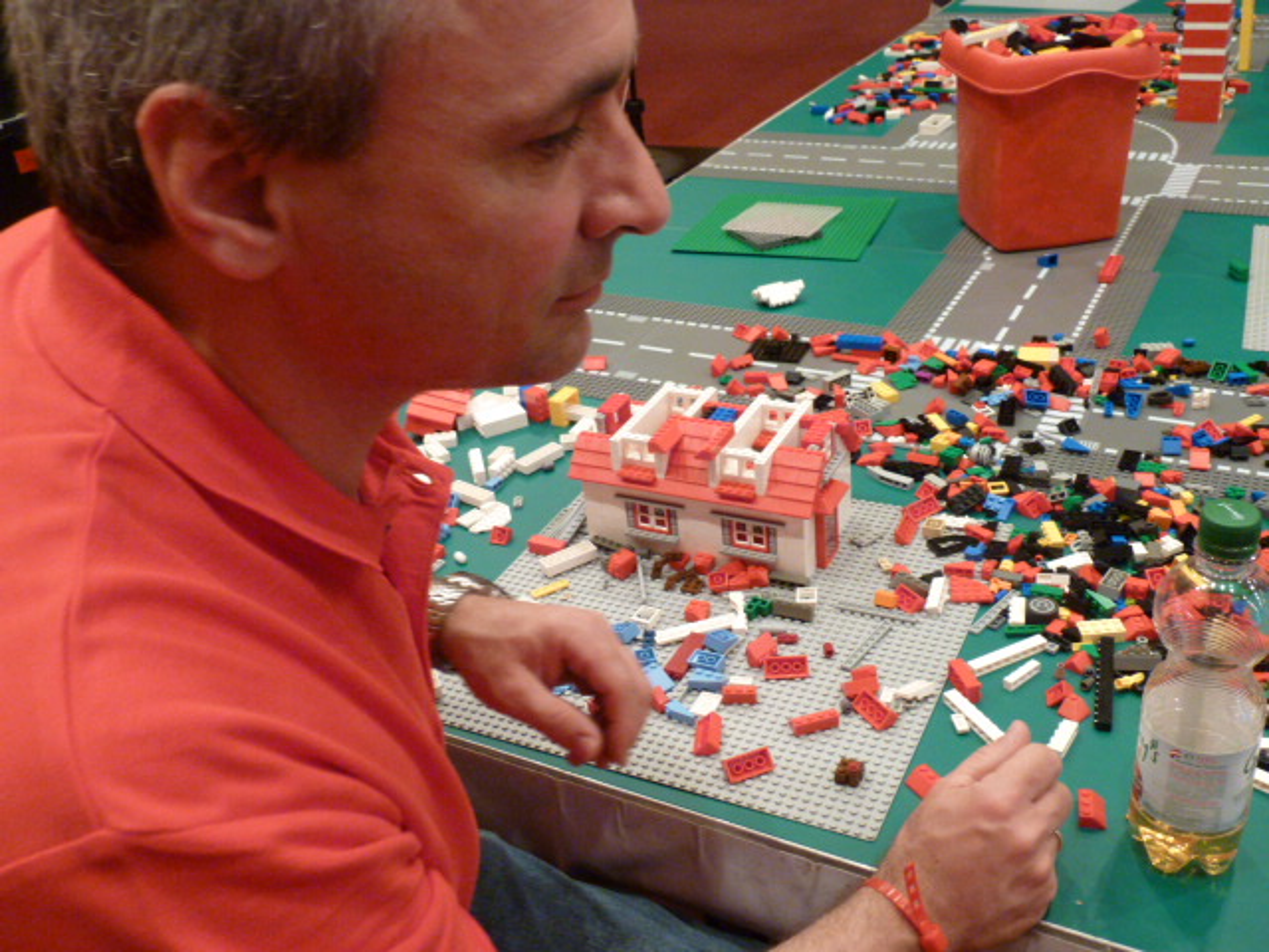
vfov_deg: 40.7
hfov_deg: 52.6
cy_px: 476
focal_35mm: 35
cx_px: 634
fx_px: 1283
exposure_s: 1/8
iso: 400
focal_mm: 5.7
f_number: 3.5
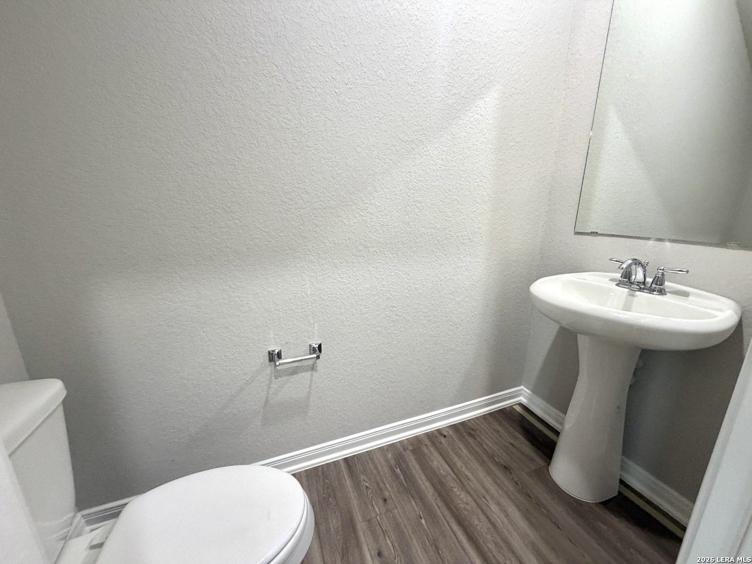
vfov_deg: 85.7
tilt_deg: -15.4
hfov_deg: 102.1
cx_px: 376
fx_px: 304
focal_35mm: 14
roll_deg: +0.9
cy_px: 282
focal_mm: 2.22
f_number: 2.2
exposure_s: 1/60
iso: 250
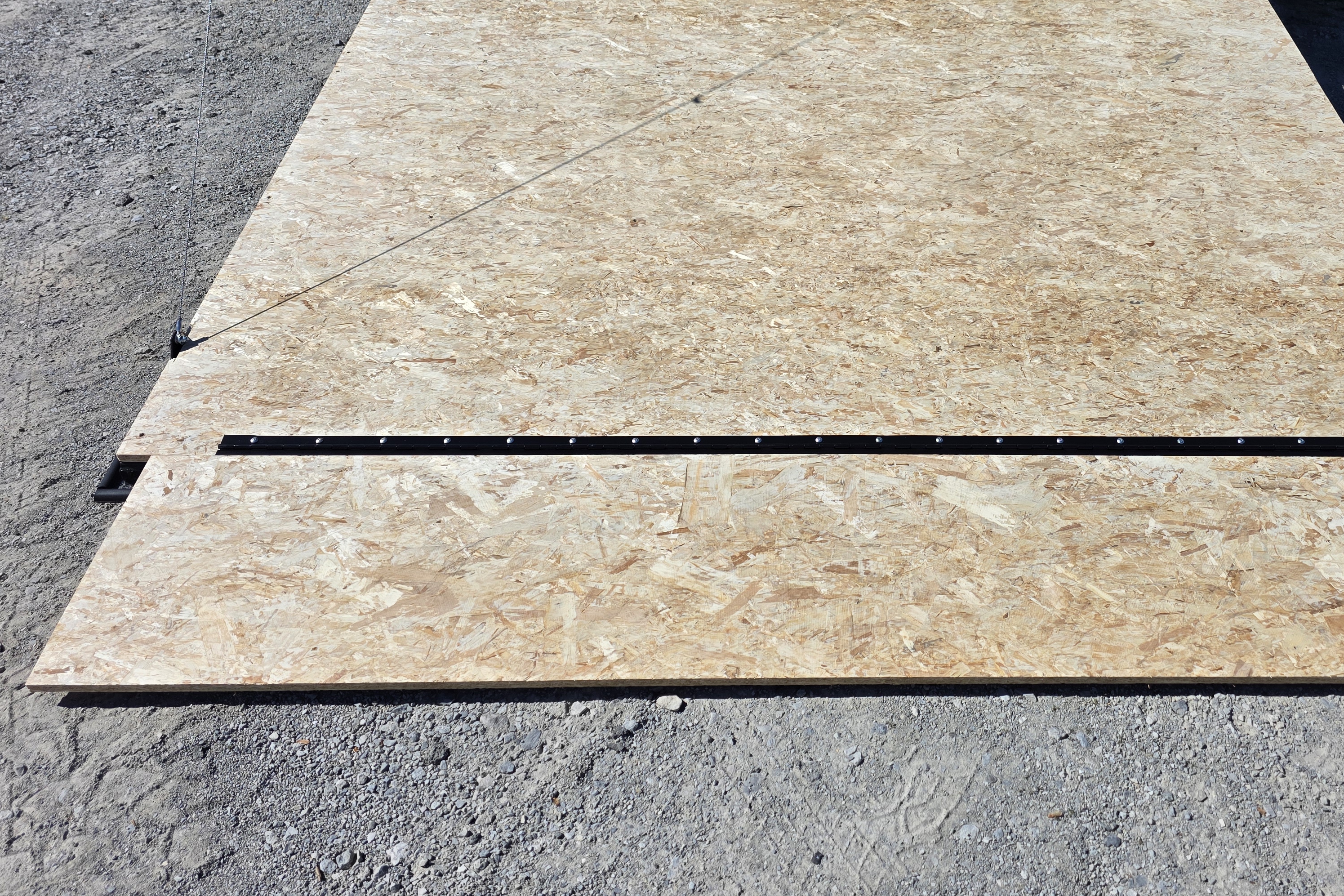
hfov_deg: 58.0
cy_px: 264
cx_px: 841
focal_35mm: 32
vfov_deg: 40.3
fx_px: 1195
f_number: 1.7
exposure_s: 1/7944
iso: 50
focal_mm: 6.3
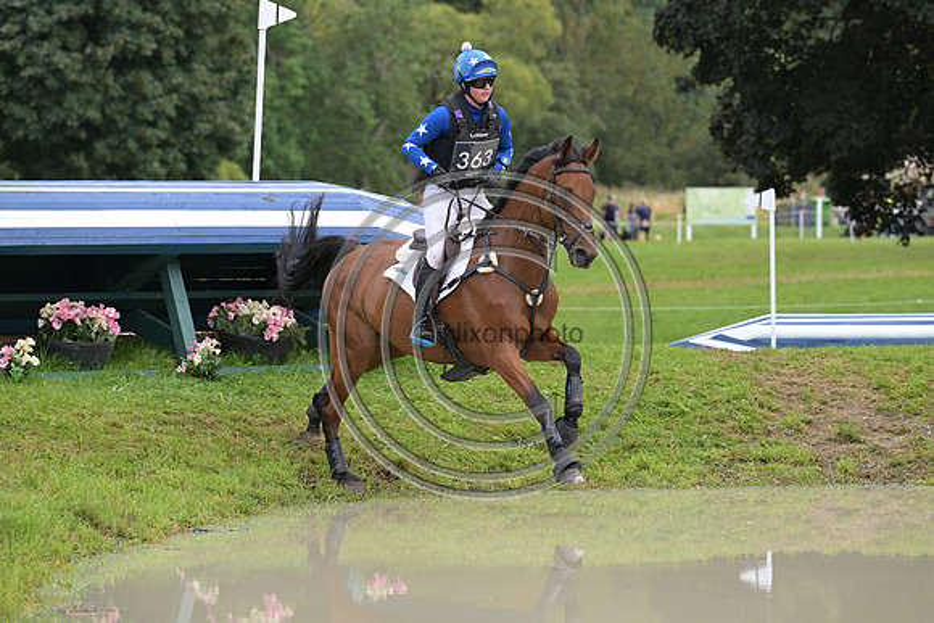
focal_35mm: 200
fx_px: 5190
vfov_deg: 6.9
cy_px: 312
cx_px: 467
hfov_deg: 10.3
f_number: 5.6
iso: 1000
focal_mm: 200
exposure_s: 1/1250
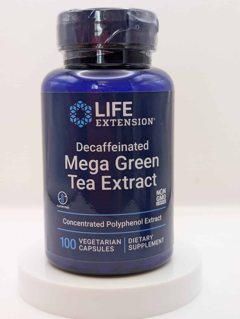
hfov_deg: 29.7
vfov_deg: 38.9
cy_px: 160
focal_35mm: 49
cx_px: 120
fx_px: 452
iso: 84
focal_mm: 6.9
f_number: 1.68
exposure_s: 1/67.5
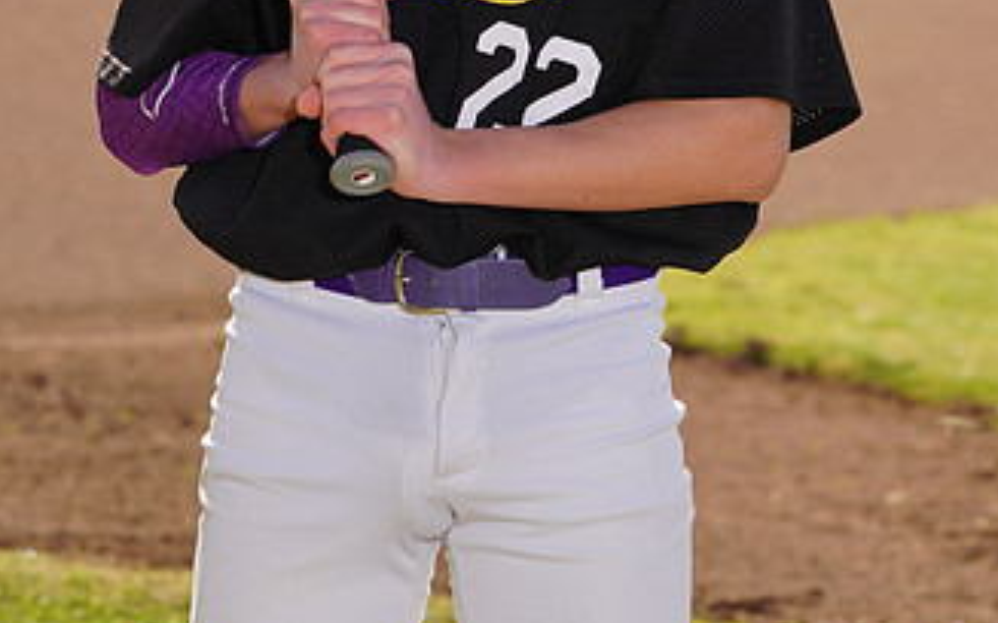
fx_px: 9352
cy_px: -180
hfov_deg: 6.1
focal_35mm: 344
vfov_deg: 3.8
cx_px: 530
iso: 100
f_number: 9
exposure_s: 1/200
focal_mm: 190
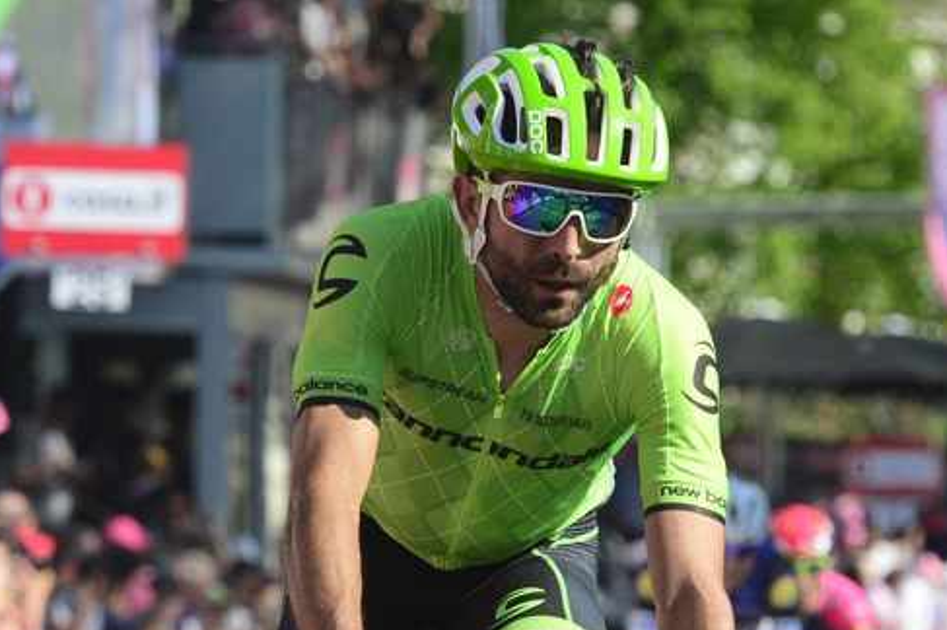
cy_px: 629
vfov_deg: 2.7
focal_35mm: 505
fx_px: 13275
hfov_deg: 4.1
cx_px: 508
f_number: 10
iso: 1000
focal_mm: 240
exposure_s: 1/1000
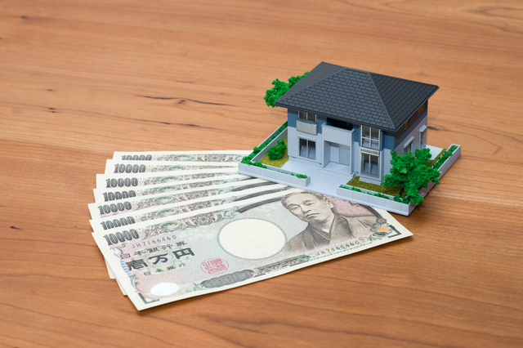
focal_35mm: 90
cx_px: 262
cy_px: 174
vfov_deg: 15.2
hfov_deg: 22.6
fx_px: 1307
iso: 250
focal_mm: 90
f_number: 13
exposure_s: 1/125
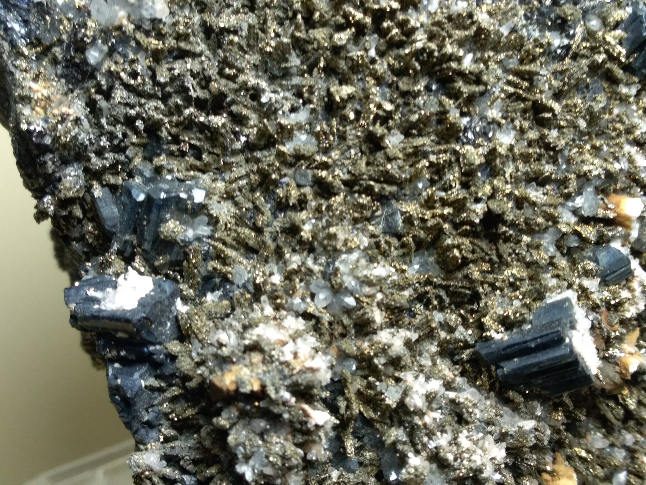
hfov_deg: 67.3
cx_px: 323
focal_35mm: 26
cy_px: 242
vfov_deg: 53.1
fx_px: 485
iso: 163
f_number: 2
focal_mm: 3.54
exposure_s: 1/33.3
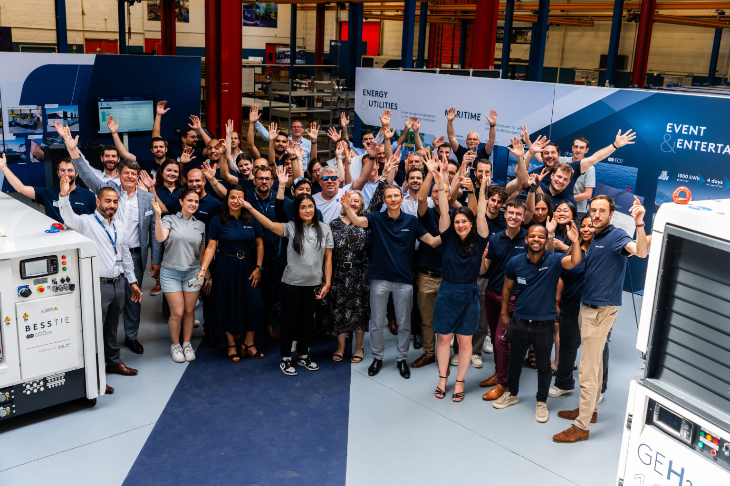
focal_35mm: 36
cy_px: 243
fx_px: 730
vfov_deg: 36.9
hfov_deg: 53.1
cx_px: 365
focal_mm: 36
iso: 800
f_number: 4.5
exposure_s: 1/250
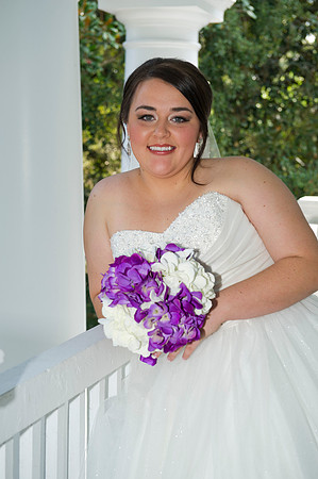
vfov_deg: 33.4
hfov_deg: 22.6
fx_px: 797
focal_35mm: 60
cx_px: 159
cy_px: 240
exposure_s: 1/100
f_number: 5.6
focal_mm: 60
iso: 320
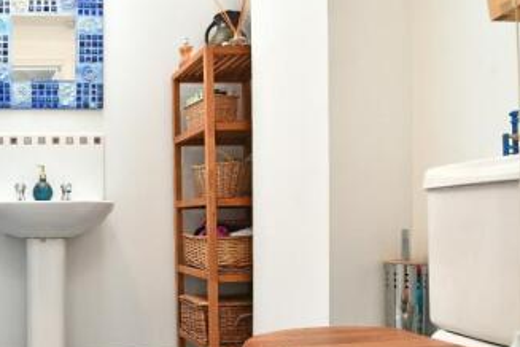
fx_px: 433
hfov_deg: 52.6
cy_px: 230
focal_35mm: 30
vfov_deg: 43.0
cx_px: 32
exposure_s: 1/8
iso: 500
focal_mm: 15
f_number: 9
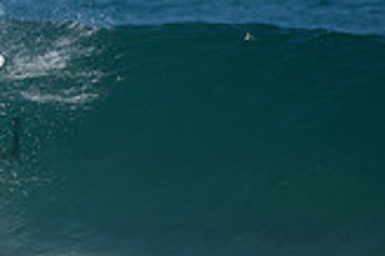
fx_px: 18931
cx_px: -228
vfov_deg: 0.8
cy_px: 105
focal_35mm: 1772
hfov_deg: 1.2
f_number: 5.6
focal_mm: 500
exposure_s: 1/2000
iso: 140
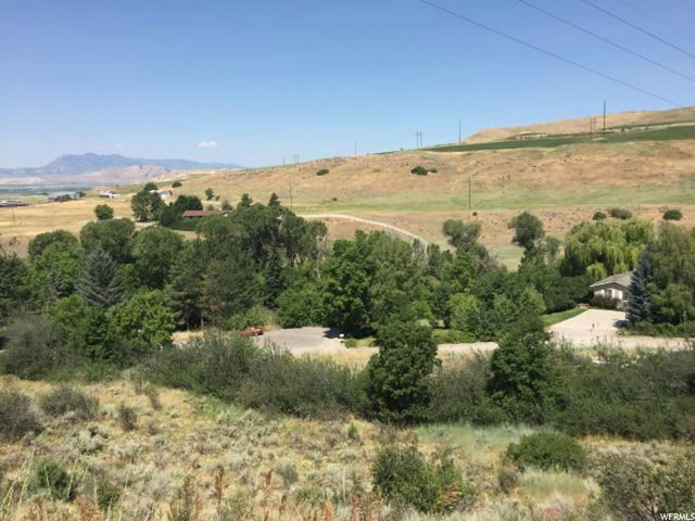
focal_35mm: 29
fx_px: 582
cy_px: 260
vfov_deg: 48.2
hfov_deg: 61.7
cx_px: 348
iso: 32
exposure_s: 1/1721
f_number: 2.2
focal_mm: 4.15
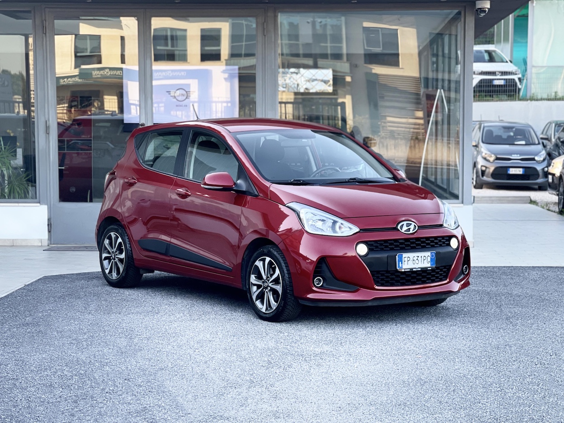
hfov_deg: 30.3
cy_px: 212
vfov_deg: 22.9
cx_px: 282
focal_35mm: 64
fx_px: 1043
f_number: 2.2
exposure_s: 1/121
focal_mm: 7.5
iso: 50
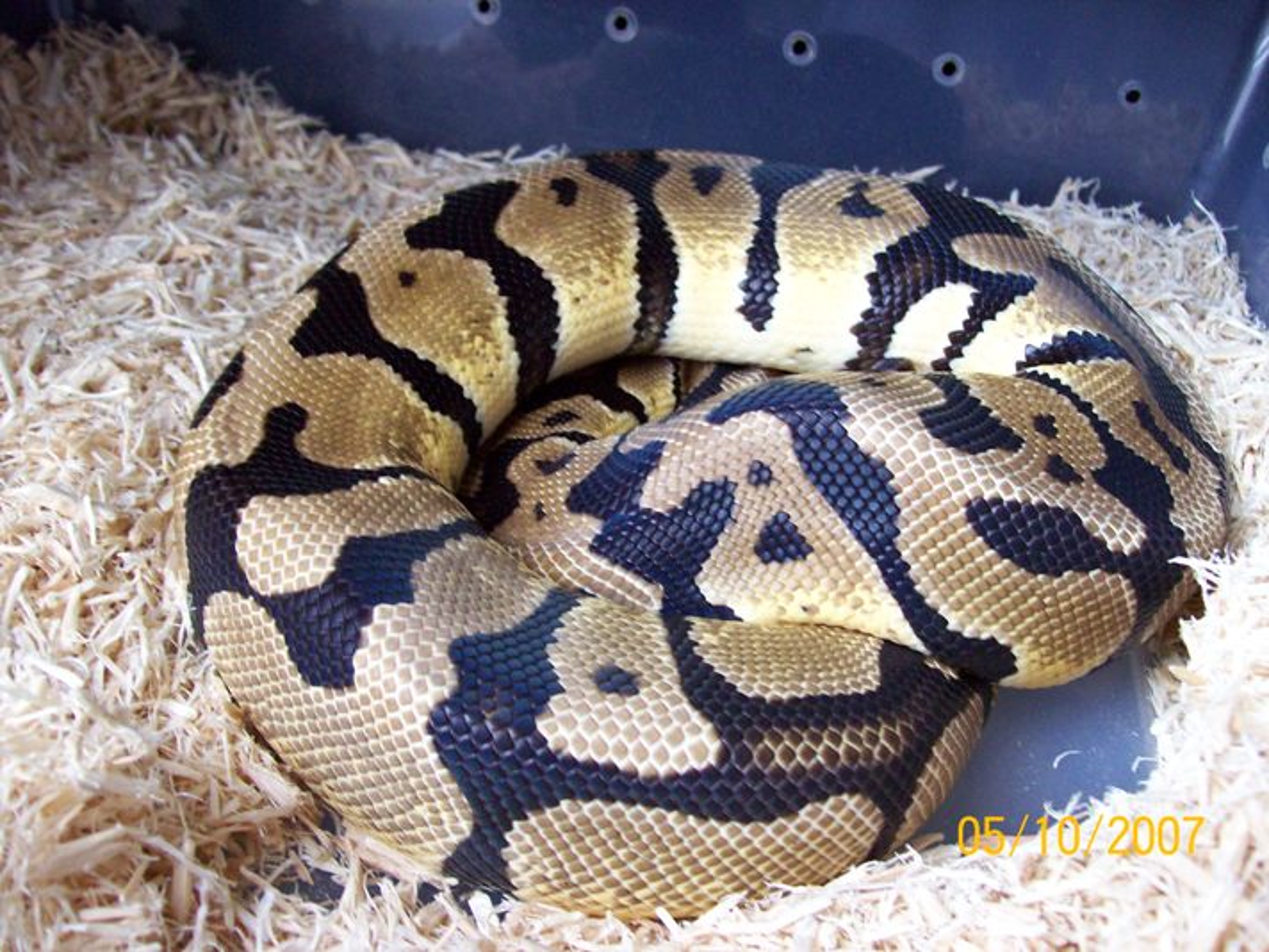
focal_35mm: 36
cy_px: 476
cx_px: 634
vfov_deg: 39.7
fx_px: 1320
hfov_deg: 51.4
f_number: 2.7
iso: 116
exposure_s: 1/32
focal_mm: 6
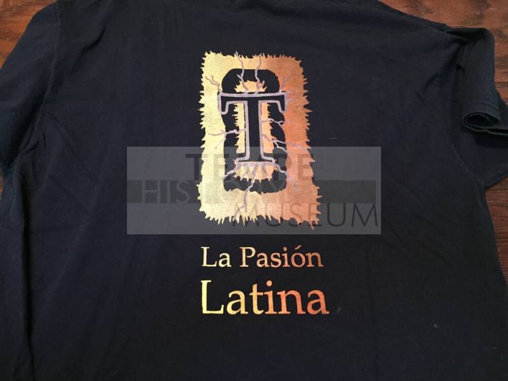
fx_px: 426
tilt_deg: -66.5
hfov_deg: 61.7
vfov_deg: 48.2
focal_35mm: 29
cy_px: 190
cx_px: 254
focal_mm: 4.15
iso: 250
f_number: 2.2
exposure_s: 1/15
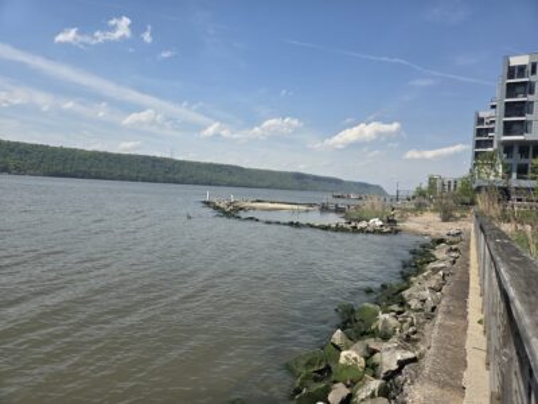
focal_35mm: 23
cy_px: 202
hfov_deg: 73.9
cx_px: 269
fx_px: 357
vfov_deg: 58.9
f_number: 1.8
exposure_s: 1/6217
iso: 80
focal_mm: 5.4
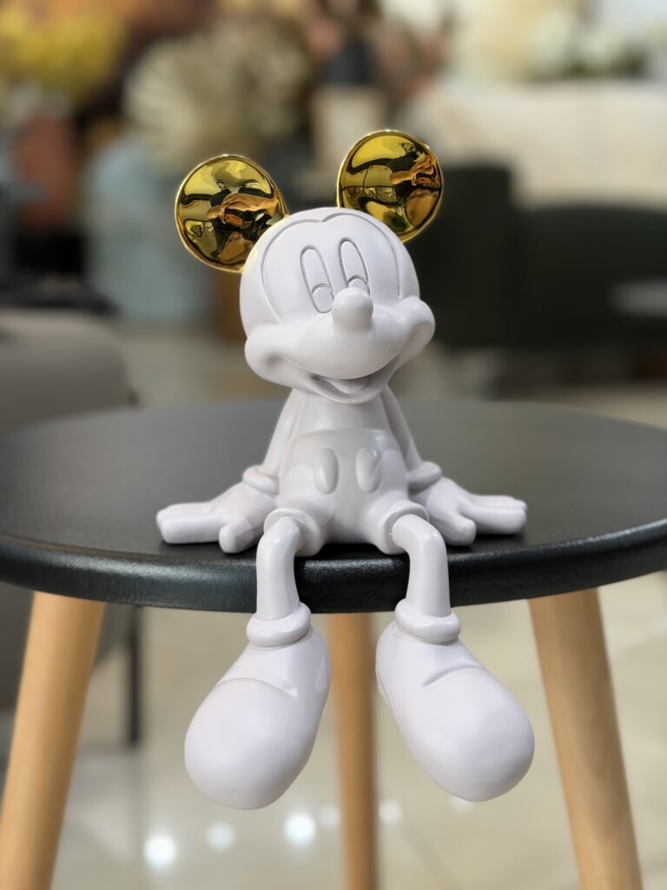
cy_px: 445
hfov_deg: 30.3
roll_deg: -0.4
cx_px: 334
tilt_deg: -11.3
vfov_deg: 39.7
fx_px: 1233
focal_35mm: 48
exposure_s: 1/60
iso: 100
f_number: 1.78
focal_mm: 6.76
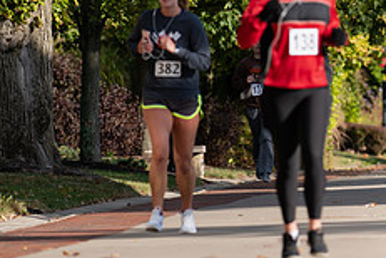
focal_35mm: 752
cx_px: 418
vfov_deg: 1.8
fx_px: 8062
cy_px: 153
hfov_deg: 2.7
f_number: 5.6
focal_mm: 300
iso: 200
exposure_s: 1/640
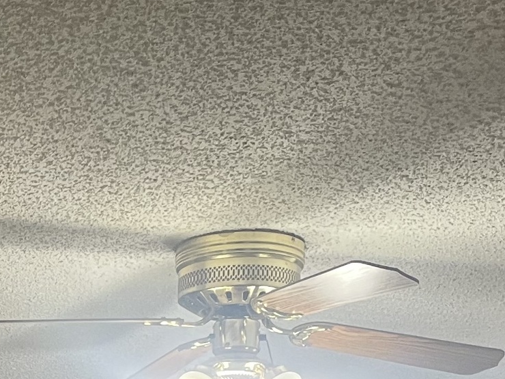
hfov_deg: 17.2
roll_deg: -0.7
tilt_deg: +0.6
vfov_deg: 12.5
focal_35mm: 108
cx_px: -141
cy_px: 689
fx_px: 1576
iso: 100
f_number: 1.6
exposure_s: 1/60
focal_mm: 4.2
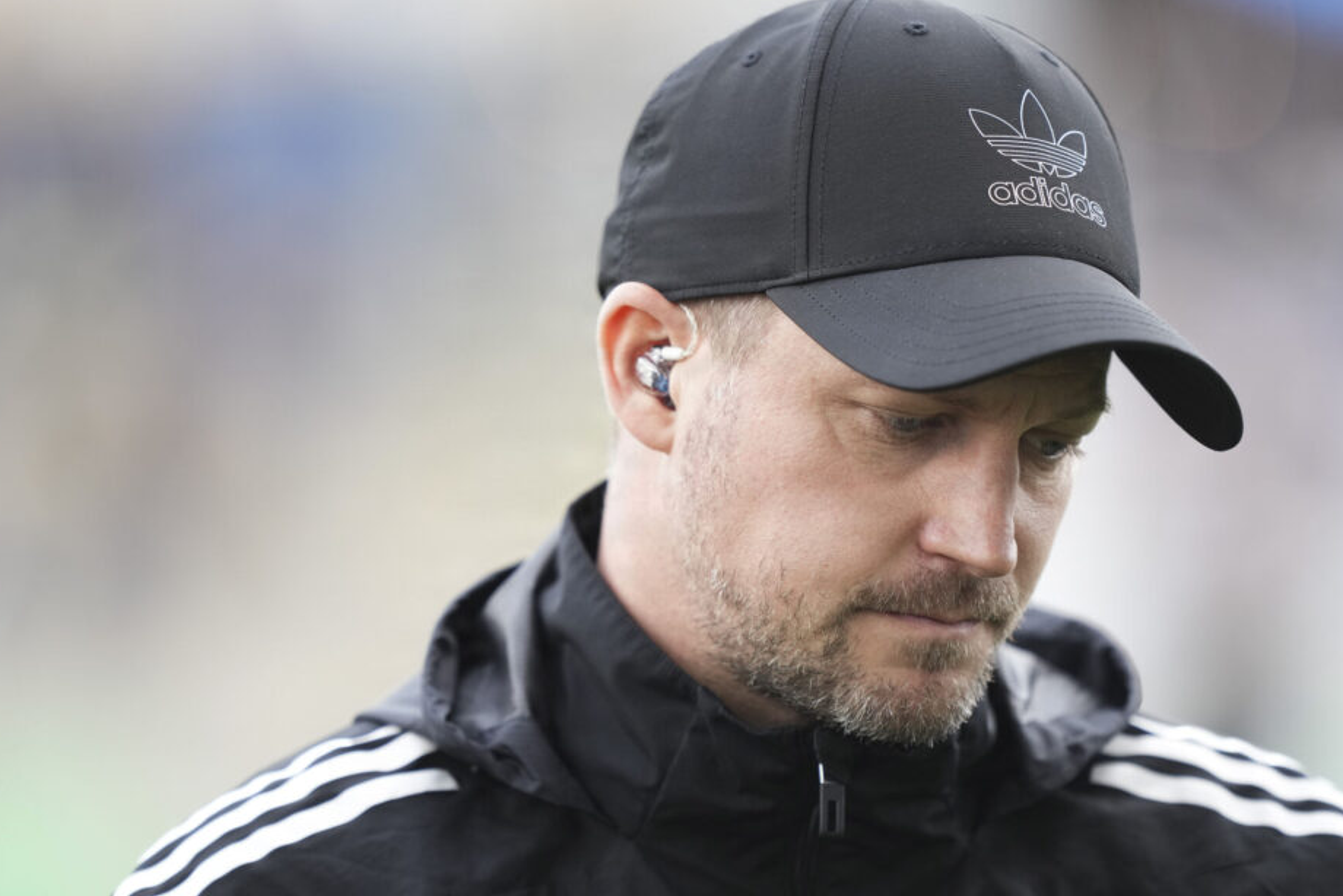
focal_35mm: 445
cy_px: 495
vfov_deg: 3.1
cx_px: 702
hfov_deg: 4.6
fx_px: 16605
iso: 800
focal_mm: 400
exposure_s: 1/1000
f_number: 2.8
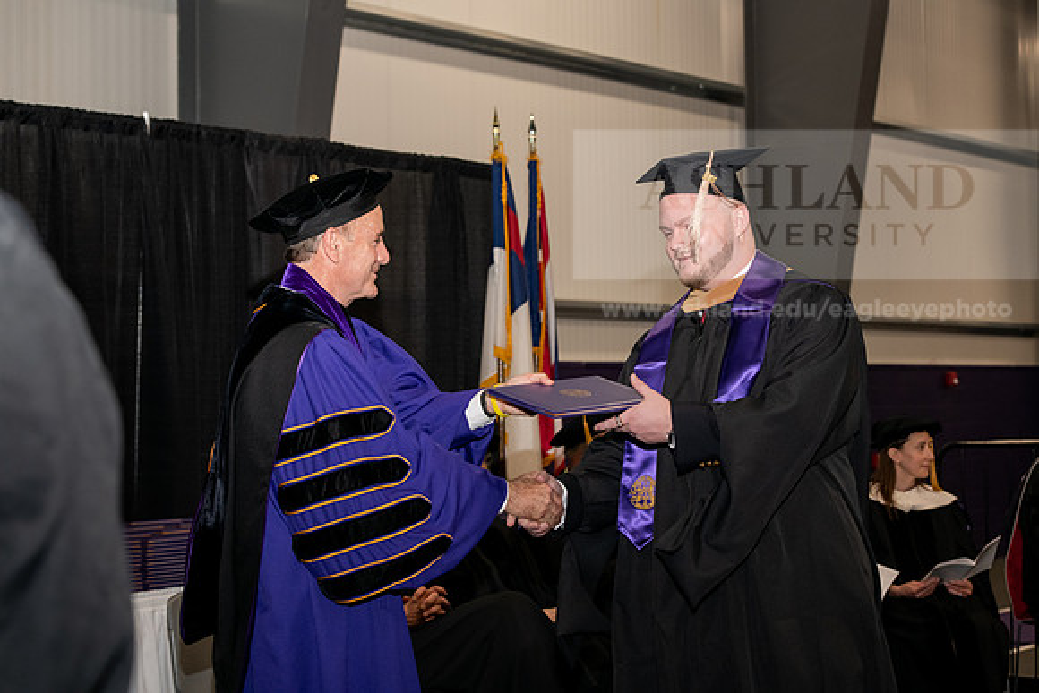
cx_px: 520
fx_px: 2165
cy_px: 346
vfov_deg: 18.2
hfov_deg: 27.0
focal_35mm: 75
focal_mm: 75
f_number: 5.6
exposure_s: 1/200
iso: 1600
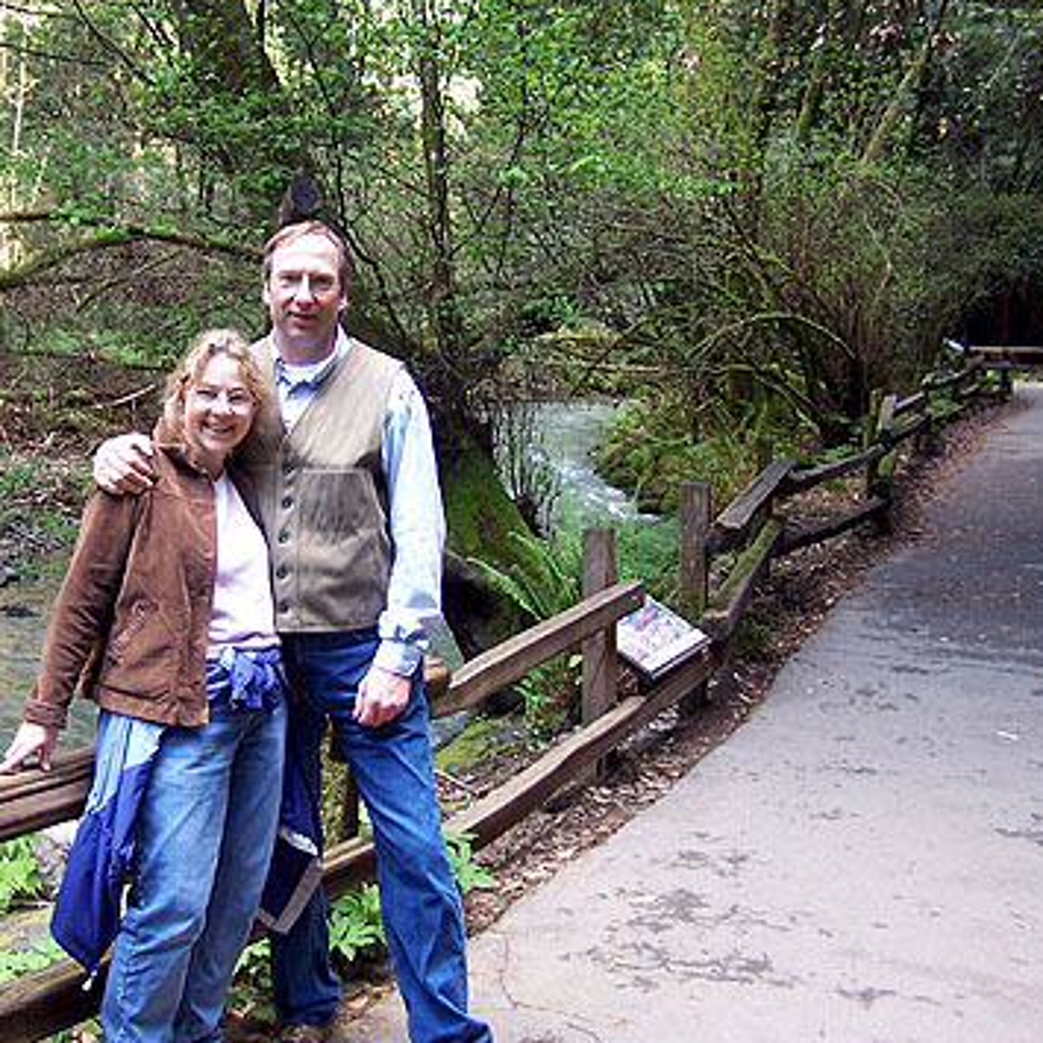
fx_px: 1773
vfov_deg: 32.8
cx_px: 291
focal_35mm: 52
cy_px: 477
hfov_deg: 32.3
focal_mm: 6.3
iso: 80
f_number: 2.8
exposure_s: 1/20
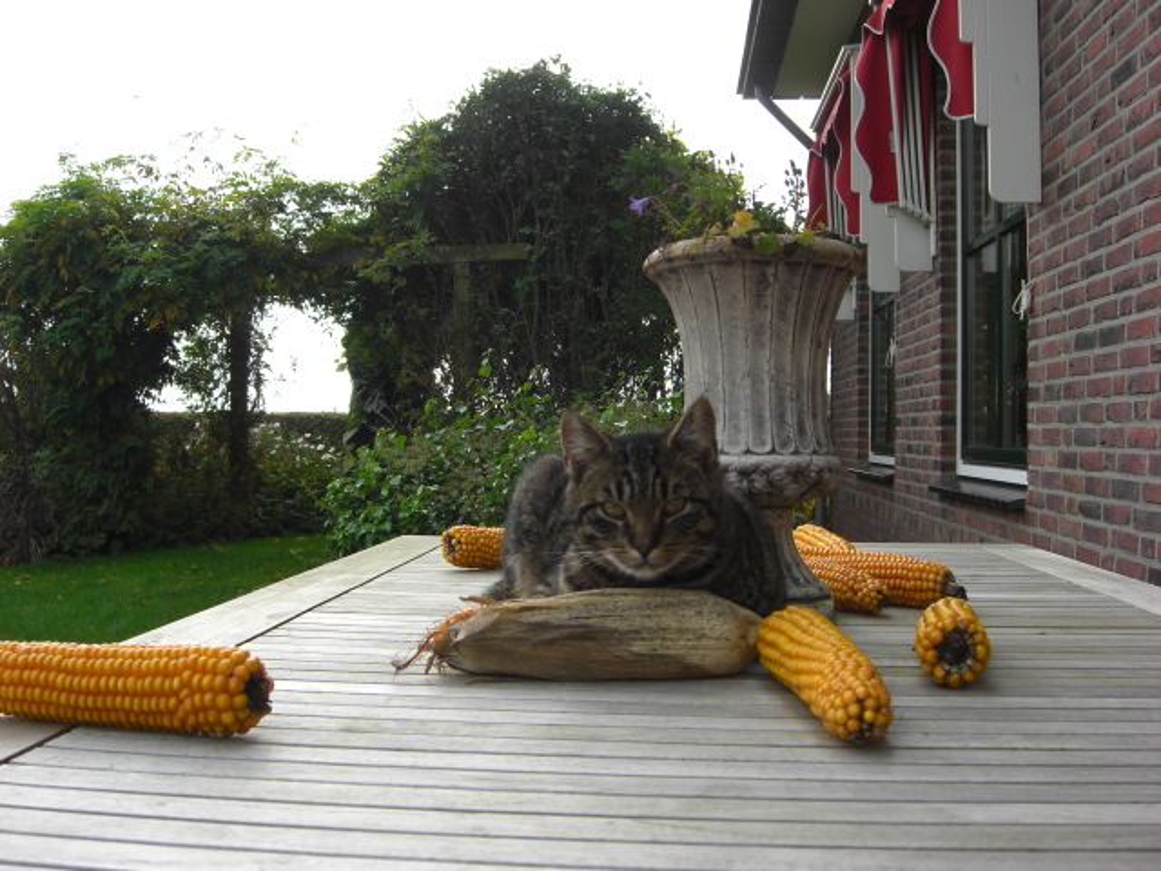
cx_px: 580
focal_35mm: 38
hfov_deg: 49.0
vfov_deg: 37.7
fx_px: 1274
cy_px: 436
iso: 80
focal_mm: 7.9
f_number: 4
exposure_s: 1/320
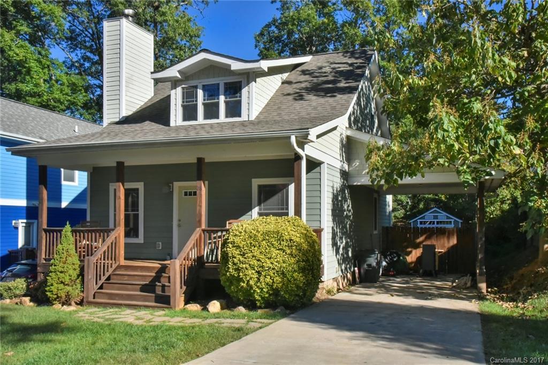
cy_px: 182
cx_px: 274
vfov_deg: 41.1
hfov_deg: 58.7
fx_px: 487
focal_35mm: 32
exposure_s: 1/500
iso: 4000
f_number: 22
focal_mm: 32
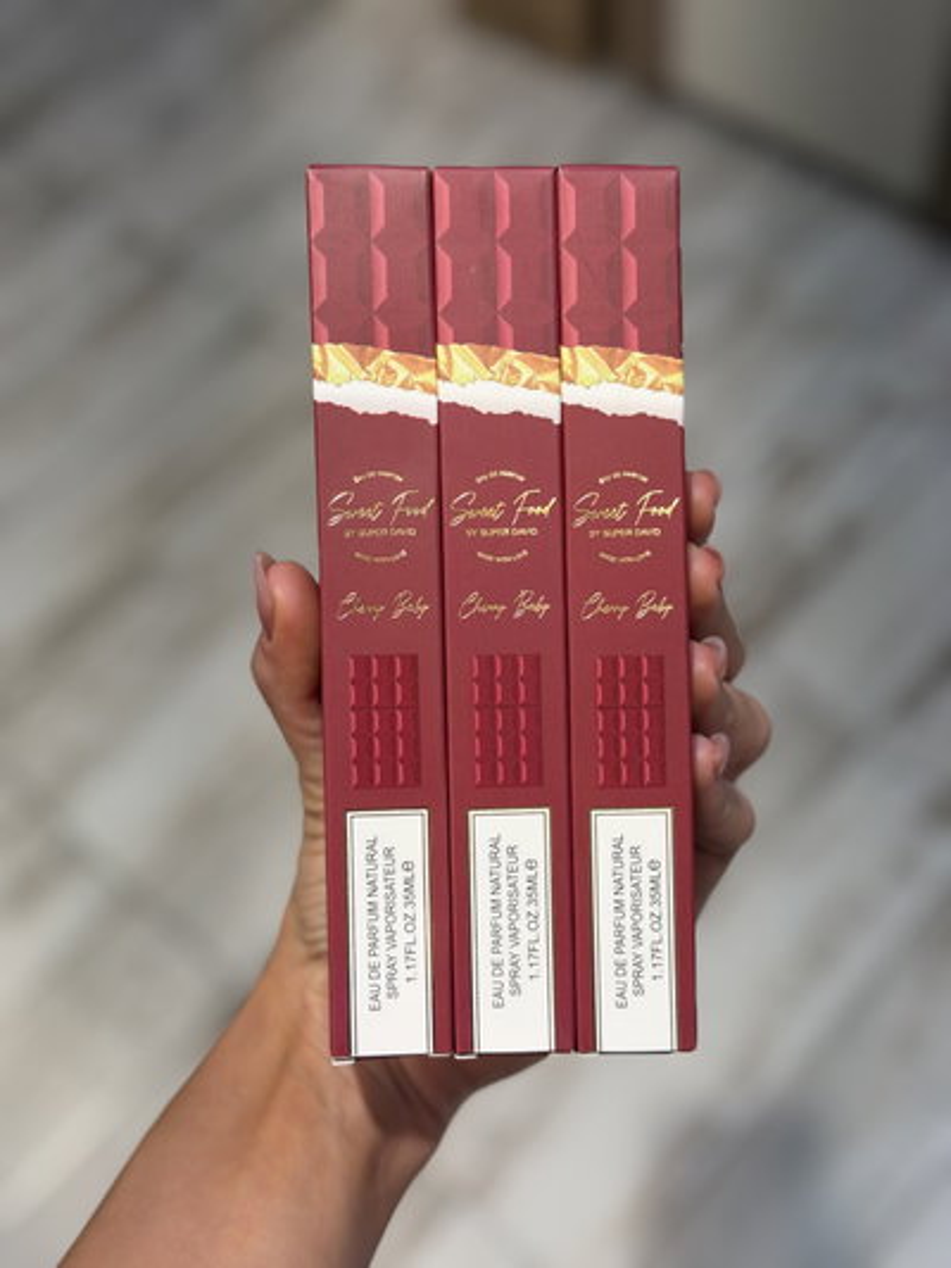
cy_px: 634
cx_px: 476
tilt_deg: -58.4
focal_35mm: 48
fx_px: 1758
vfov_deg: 39.6
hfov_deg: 30.3
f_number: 1.78
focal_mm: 6.76
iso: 50
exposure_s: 1/141
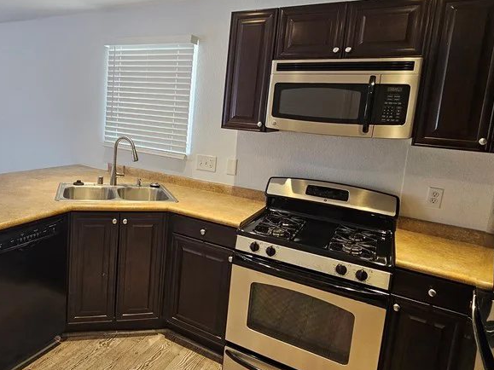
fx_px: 328
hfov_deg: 71.4
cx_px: 159
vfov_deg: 58.6
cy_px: 155
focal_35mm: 23
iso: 125
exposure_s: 1/60
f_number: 2.2
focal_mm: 2.2
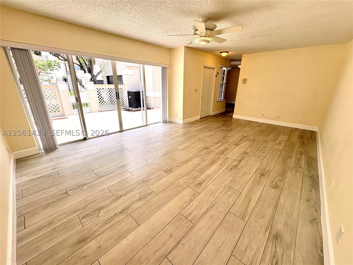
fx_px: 143
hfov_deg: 102.1
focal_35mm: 14
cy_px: 132
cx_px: 176
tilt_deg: -19.4
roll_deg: -1.2
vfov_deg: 85.7
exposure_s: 1/327
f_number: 2.2
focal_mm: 2.22
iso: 64
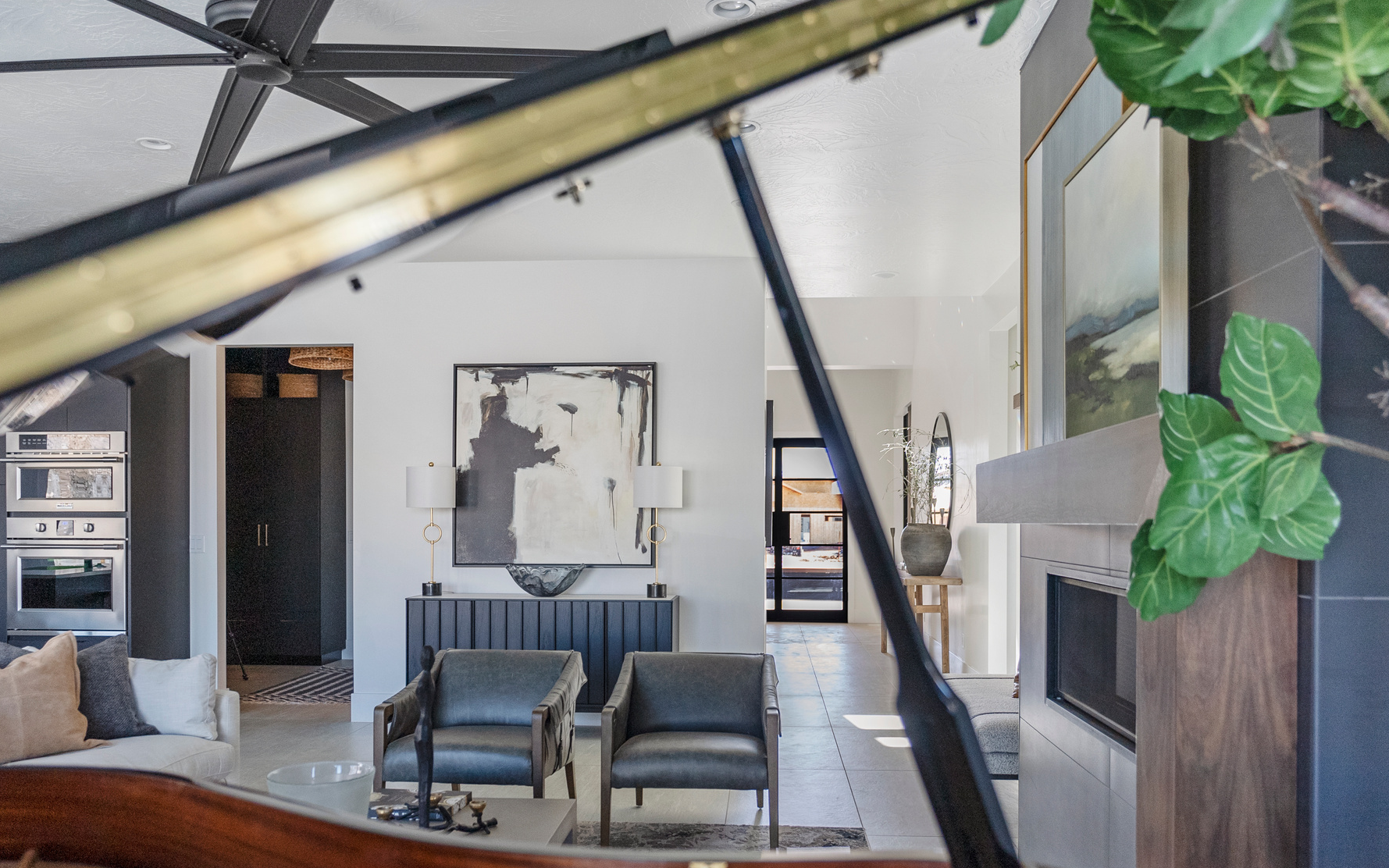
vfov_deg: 45.8
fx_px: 1022
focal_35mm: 27
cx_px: 682
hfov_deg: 68.4
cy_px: 517
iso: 640
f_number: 2.8
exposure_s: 1/400
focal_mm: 23
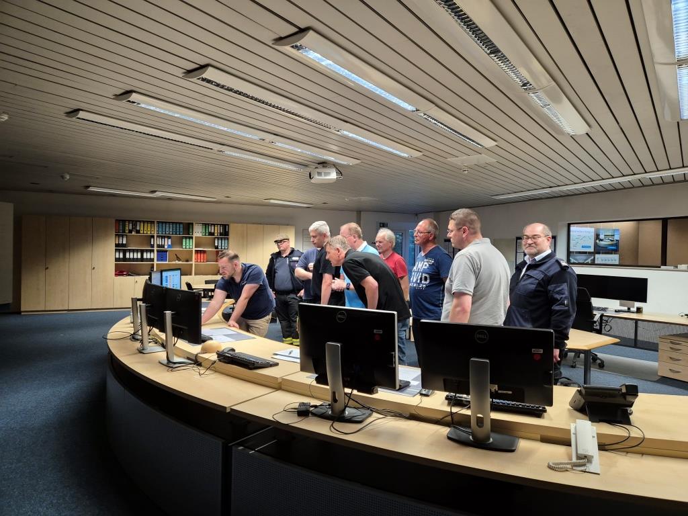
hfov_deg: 73.9
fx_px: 457
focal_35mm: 23
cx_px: 344
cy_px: 258
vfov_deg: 58.9
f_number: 1.8
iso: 320
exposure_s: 1/100
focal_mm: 5.4
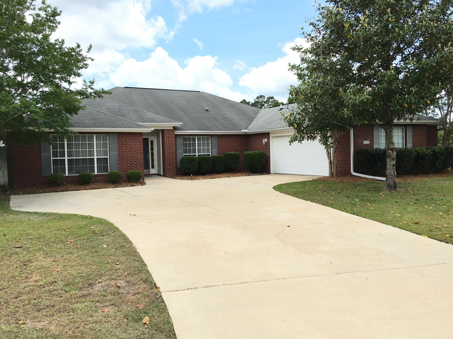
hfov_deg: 61.7
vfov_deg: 48.2
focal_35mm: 29
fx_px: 380
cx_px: 226
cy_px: 170
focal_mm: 4.15
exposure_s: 1/1183
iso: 25
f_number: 2.2
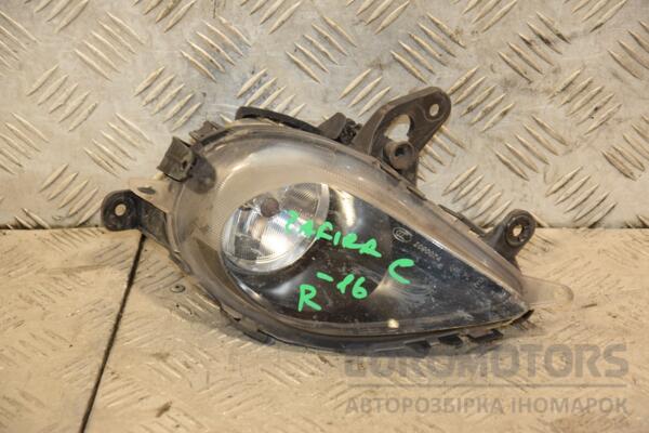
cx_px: 324
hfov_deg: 17.1
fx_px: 2163
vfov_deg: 11.4
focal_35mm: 120
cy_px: 216
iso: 800
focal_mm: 80
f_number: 5.3
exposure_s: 1/125
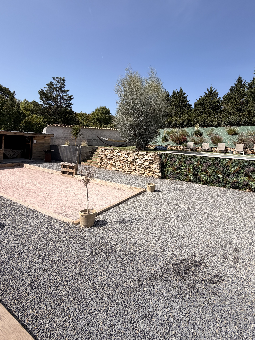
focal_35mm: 17
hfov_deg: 74.4
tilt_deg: +0.6
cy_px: 142
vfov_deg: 90.2
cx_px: 144
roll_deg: -2.7
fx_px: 167
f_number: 2.2
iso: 20
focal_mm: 2.22
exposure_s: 1/830
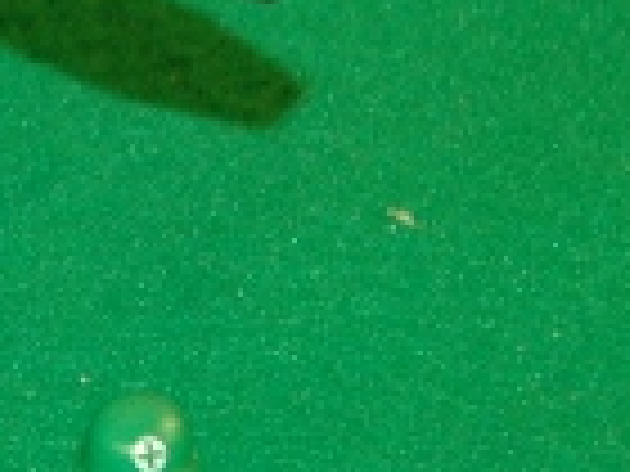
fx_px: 8372
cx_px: -612
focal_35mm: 460
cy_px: -267
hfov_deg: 4.3
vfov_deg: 3.2
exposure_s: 1/60
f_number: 4.5
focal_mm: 56
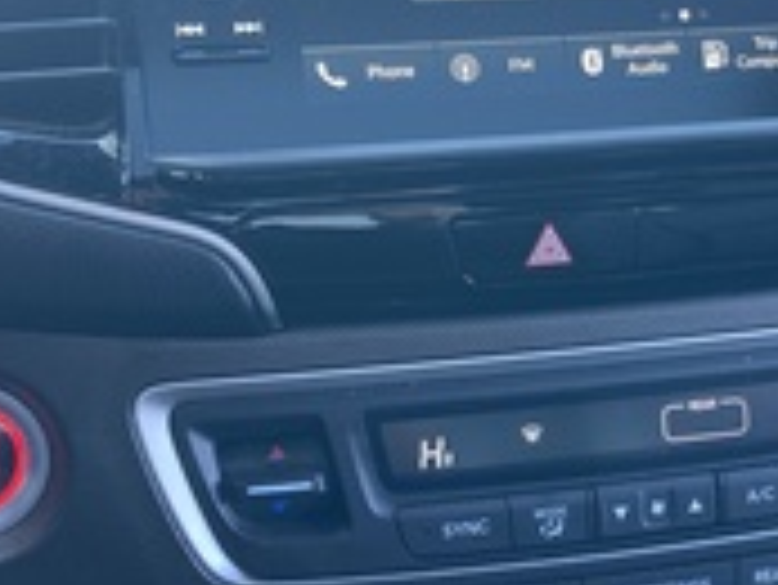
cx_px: 544
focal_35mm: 68
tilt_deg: -27.2
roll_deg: -1.4
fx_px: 1529
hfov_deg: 28.3
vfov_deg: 21.6
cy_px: 232
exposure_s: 1/79
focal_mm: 3.99
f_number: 1.8
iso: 80
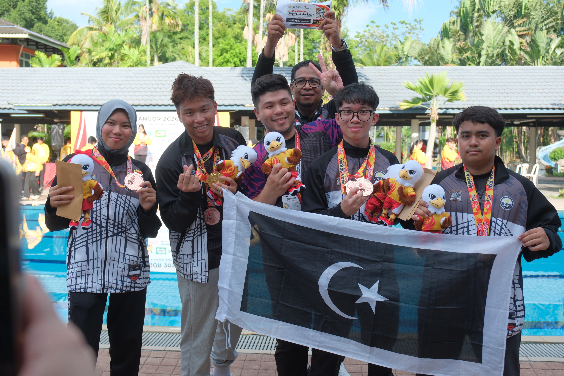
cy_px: 188
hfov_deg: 54.4
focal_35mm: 35
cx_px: 282
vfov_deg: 37.9
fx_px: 548
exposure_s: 1/800
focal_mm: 23.4
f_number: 4
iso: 500
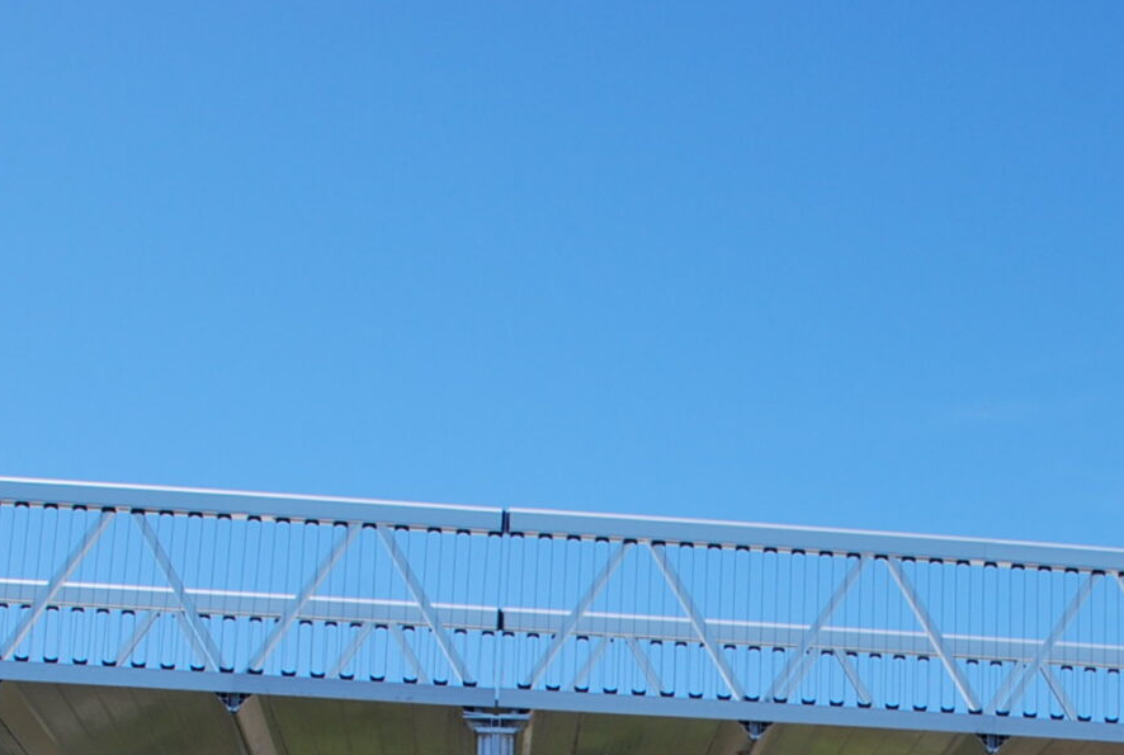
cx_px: 859
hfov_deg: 25.6
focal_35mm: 78
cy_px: 1062
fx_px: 2441
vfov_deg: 16.3
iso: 100
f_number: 7.1
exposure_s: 1/200
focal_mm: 18
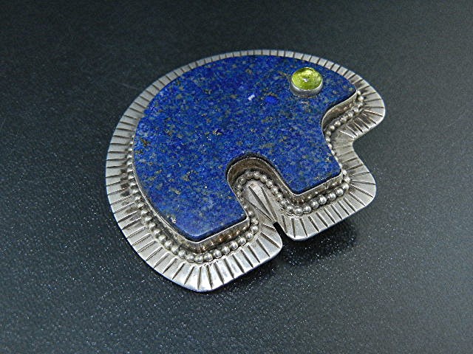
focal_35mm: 39
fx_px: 533
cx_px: 236
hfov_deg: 47.9
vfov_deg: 36.8
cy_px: 177
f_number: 7.4
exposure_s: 1/30
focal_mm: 7.1
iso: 590
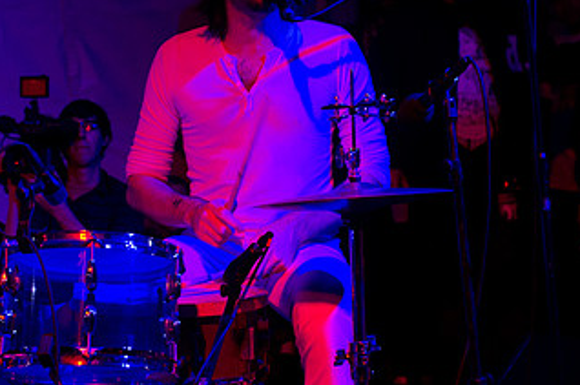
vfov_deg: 16.5
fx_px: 1319
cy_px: 117
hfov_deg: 24.7
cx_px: 184
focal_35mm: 82
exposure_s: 1/160
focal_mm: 30
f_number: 3.2
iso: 1250
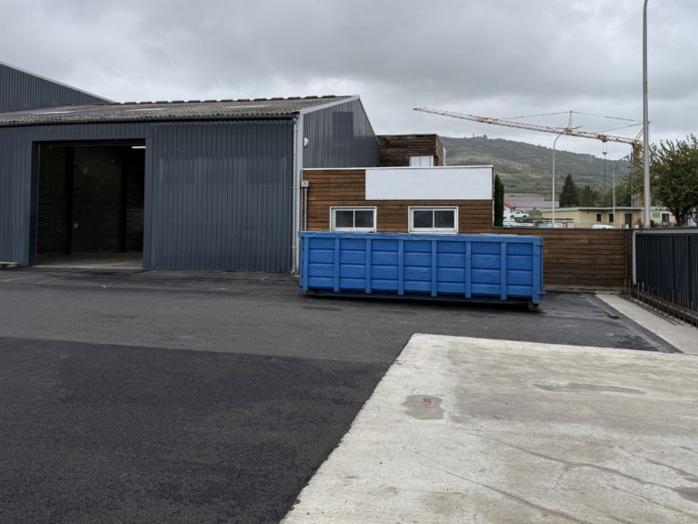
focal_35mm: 32
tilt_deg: +3.4
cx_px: 338
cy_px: 196
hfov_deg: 56.8
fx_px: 645
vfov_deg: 43.8
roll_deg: -0.7
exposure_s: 1/992
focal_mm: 6.76
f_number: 1.78
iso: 80
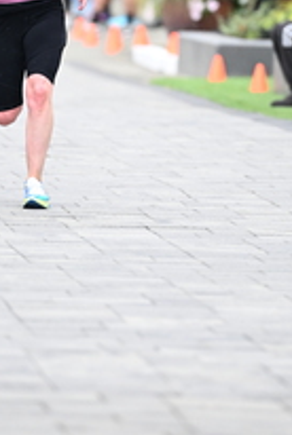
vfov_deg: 3.9
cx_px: 120
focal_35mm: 533
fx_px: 6463
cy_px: 93
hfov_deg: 2.6
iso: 1250
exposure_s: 1/1600
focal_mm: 200
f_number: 2.8
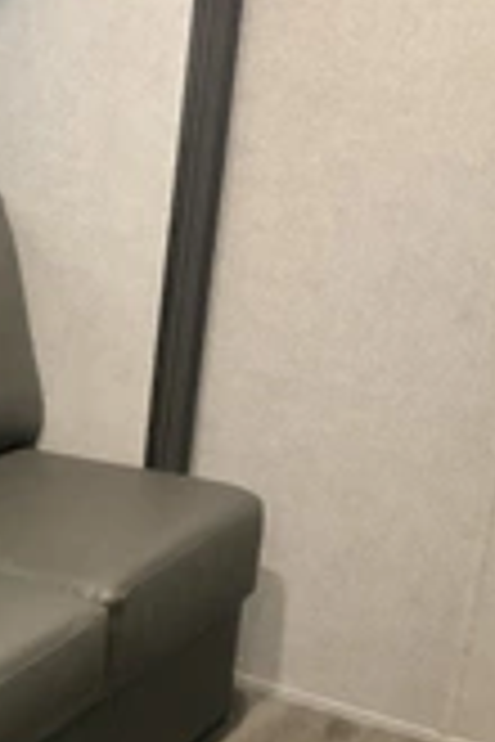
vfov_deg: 27.5
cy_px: 504
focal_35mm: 73
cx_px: -216
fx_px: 1506
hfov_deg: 17.1
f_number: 1.8
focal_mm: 3
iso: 500
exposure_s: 1/30
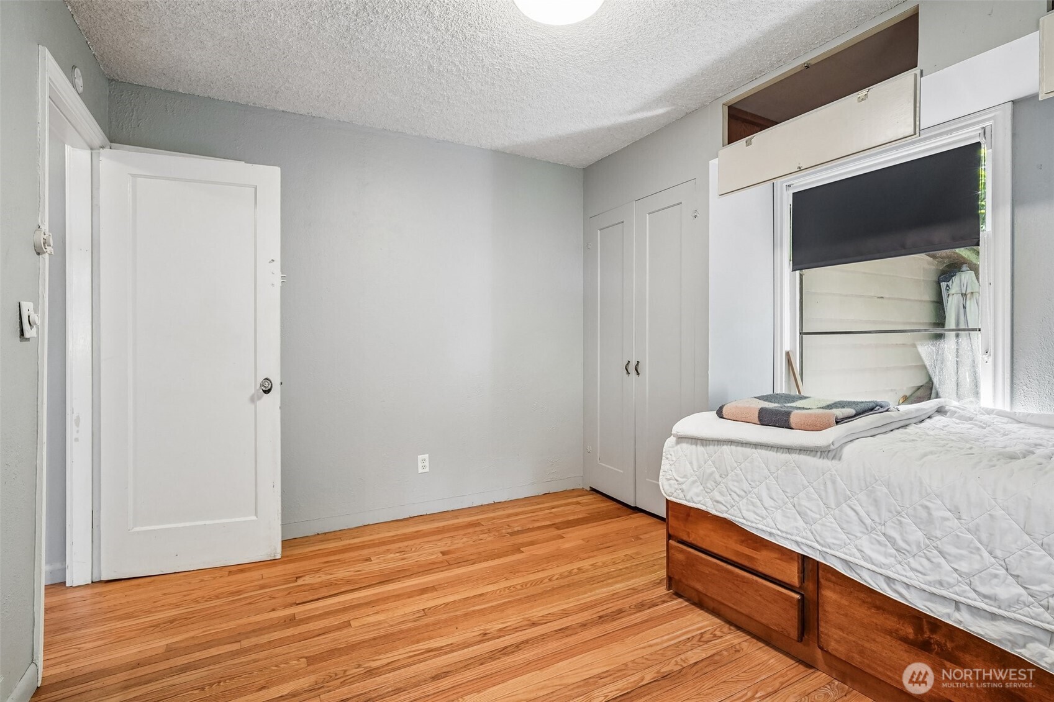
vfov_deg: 73.7
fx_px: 468
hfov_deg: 96.7
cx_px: 527
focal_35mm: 16
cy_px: 351
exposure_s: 1/13
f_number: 8
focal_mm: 16
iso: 1600
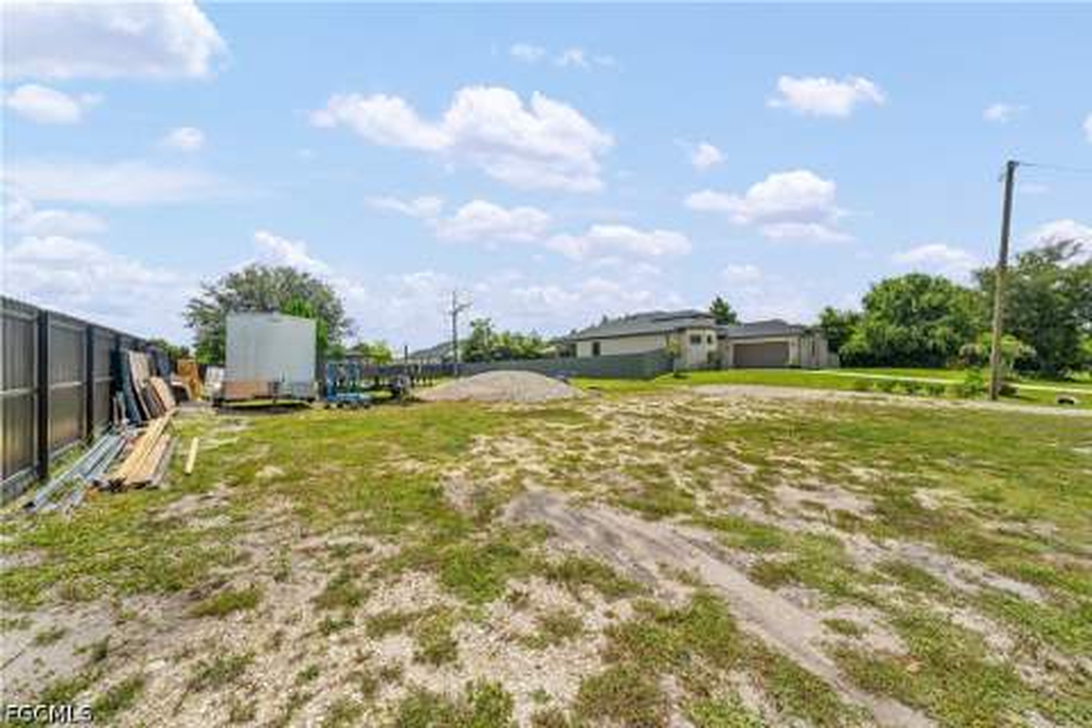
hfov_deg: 108.3
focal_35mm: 13
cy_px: 364
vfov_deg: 85.4
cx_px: 546
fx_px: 394
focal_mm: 13
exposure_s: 1/250
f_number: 9
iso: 200
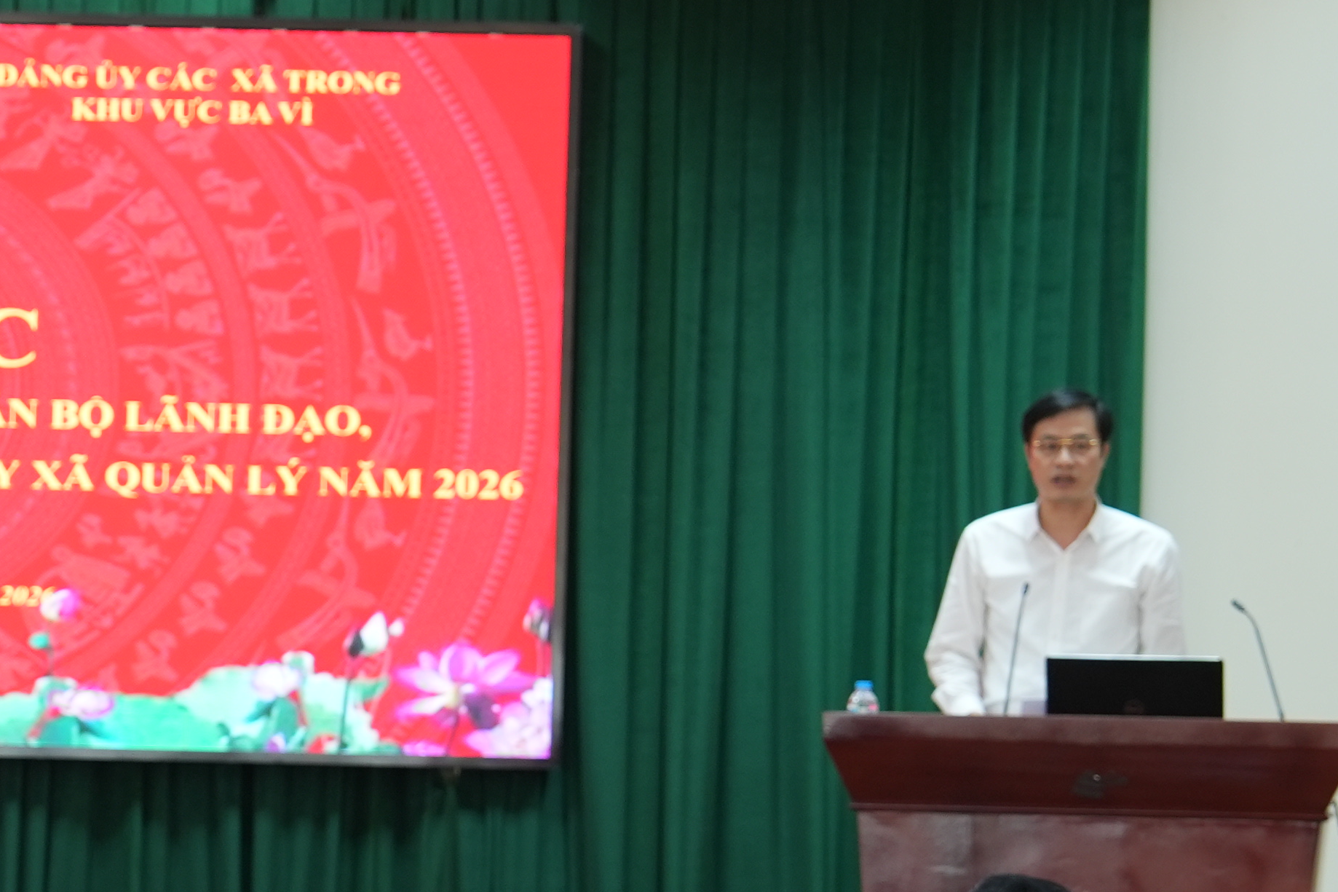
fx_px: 6800
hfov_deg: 11.0
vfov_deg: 7.5
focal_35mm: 183
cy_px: 872
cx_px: -368
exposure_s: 1/40
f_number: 3.5
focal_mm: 48
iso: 400
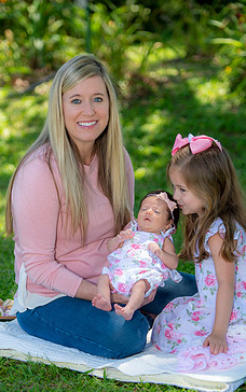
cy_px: 218
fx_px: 1564
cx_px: 106
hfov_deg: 9.0
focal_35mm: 146
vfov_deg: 14.3
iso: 100
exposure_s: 1/250
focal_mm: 116
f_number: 2.8
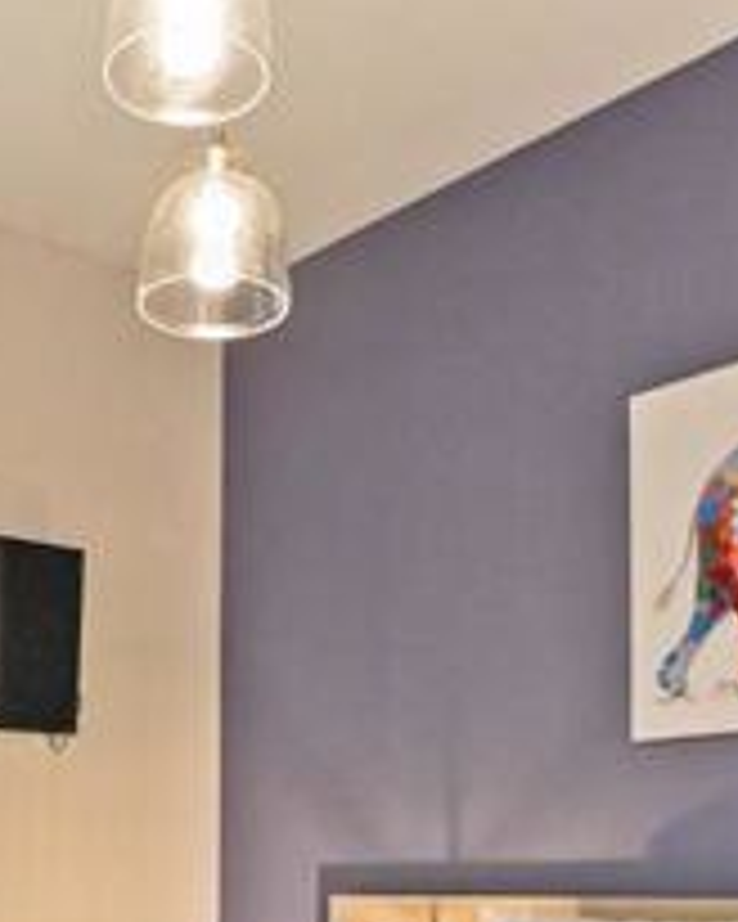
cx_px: 115
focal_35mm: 47
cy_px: 882
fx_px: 1283
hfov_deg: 31.0
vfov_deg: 36.3
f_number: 4
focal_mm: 7
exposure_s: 1/60
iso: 2500
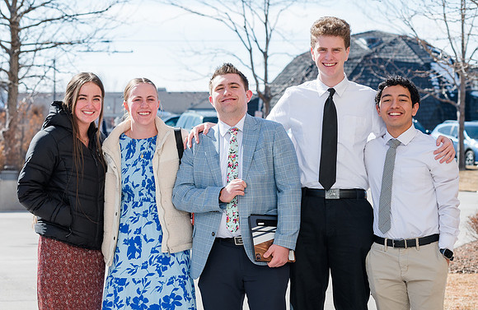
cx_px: 263
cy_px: 207
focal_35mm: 138
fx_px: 1820
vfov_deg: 9.7
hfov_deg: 15.0
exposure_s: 1/400
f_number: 5.6
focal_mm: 78
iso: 100
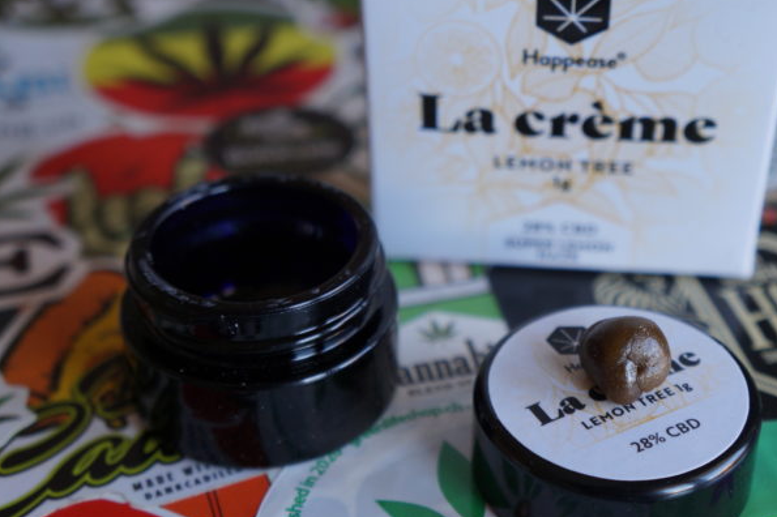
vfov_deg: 21.9
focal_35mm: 62
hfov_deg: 32.2
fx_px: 1337
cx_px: 490
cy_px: 251
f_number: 4
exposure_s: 1/160
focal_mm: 32
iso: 320
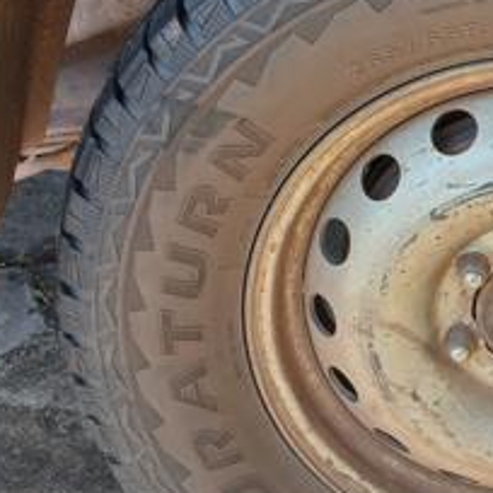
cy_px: 176
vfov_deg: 23.9
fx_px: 1160
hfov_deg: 22.6
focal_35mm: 72
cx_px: 546
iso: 40
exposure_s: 1/120
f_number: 1.8
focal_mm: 3.98
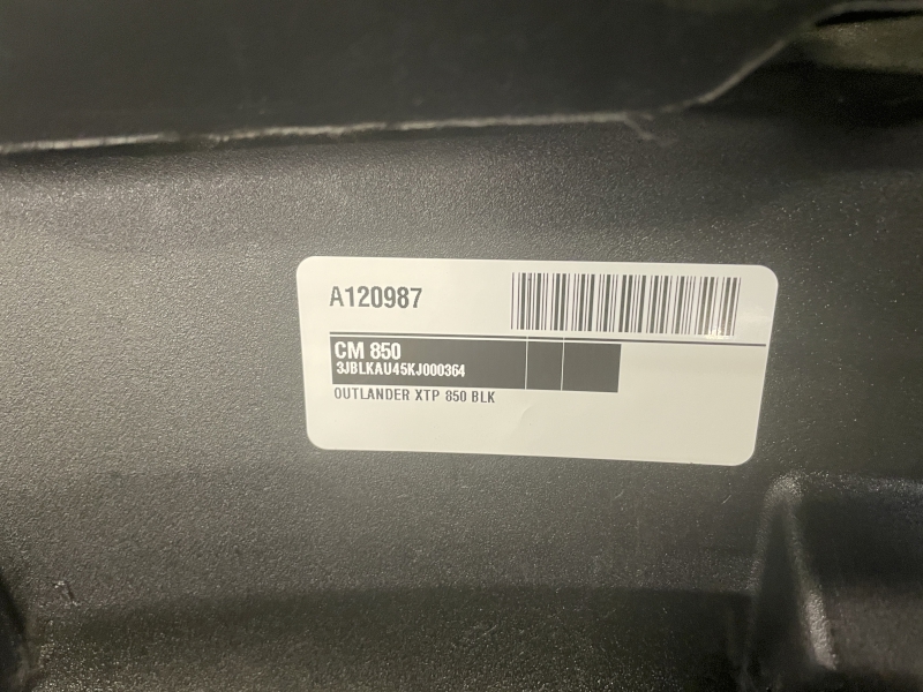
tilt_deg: -46.6
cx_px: 462
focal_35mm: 26
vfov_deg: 53.1
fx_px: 693
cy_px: 346
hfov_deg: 67.3
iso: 500
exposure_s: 1/60
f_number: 1.6
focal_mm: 4.2
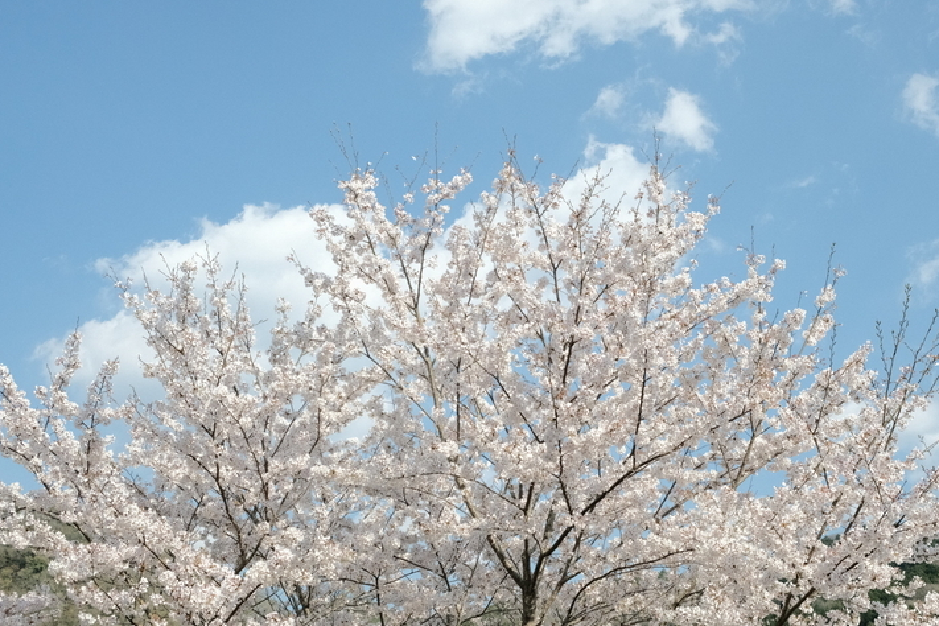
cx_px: 520
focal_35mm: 45
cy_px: 314
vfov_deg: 29.9
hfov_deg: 43.5
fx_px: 1174
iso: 1600
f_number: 7.1
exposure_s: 1/2000
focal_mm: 26.5
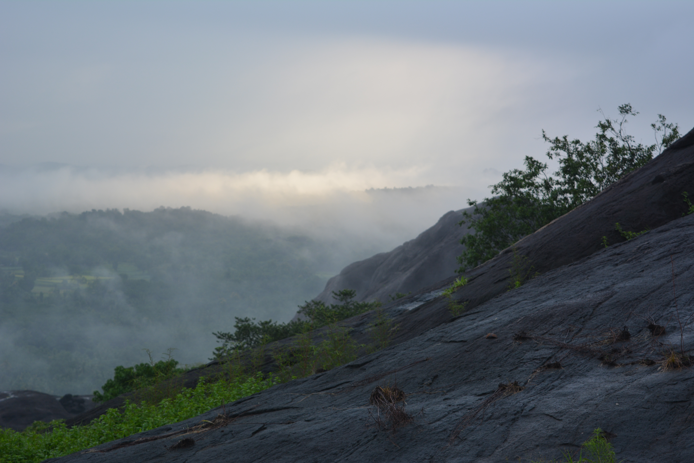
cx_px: 347
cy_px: 232
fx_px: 1590
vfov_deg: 16.6
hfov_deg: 24.6
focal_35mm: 82
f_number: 6.3
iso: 200
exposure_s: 1/160
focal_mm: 55
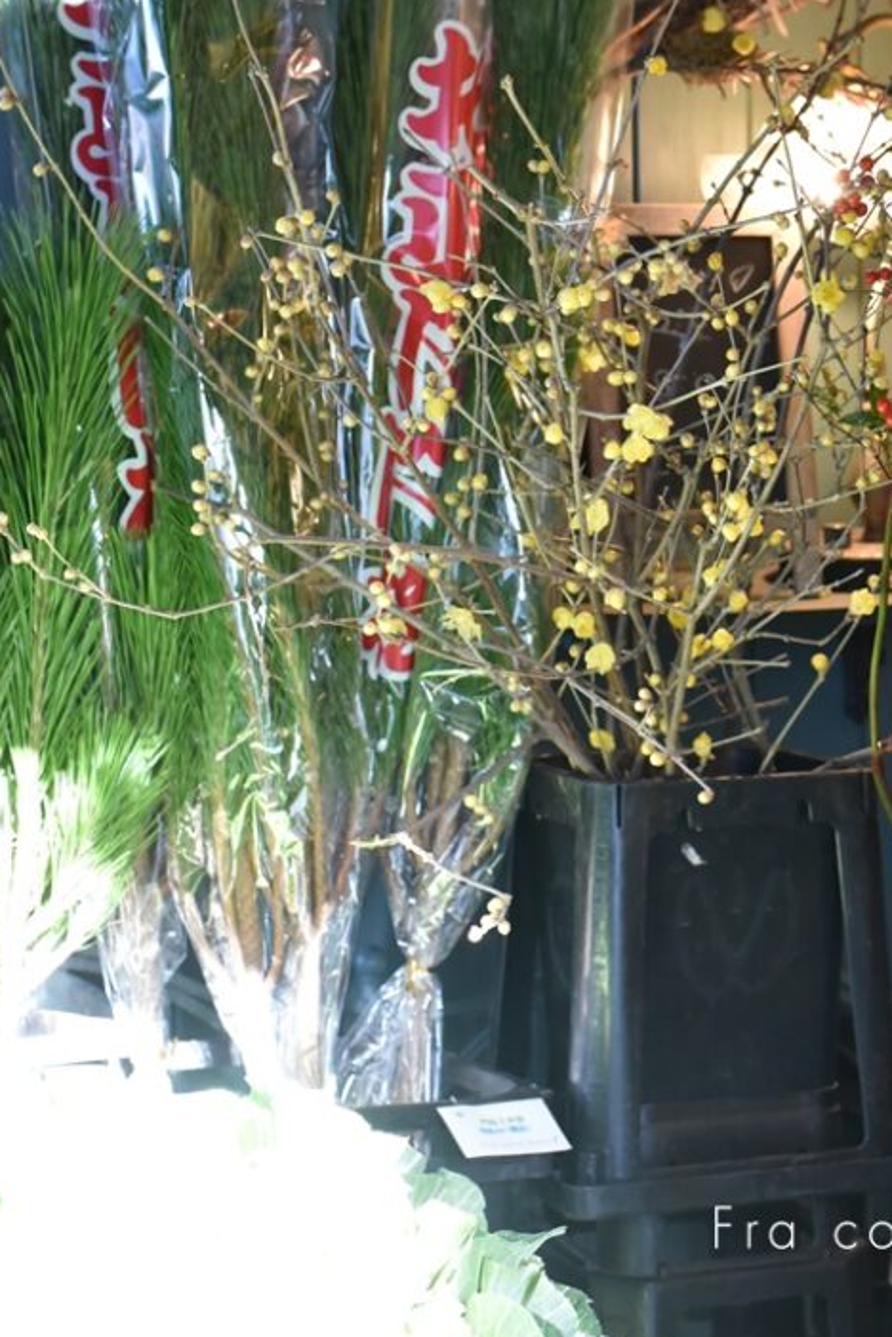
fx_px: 2710
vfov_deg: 27.5
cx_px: 607
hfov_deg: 18.6
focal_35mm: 73
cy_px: 418
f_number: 5.6
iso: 3200
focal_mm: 50
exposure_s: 1/125
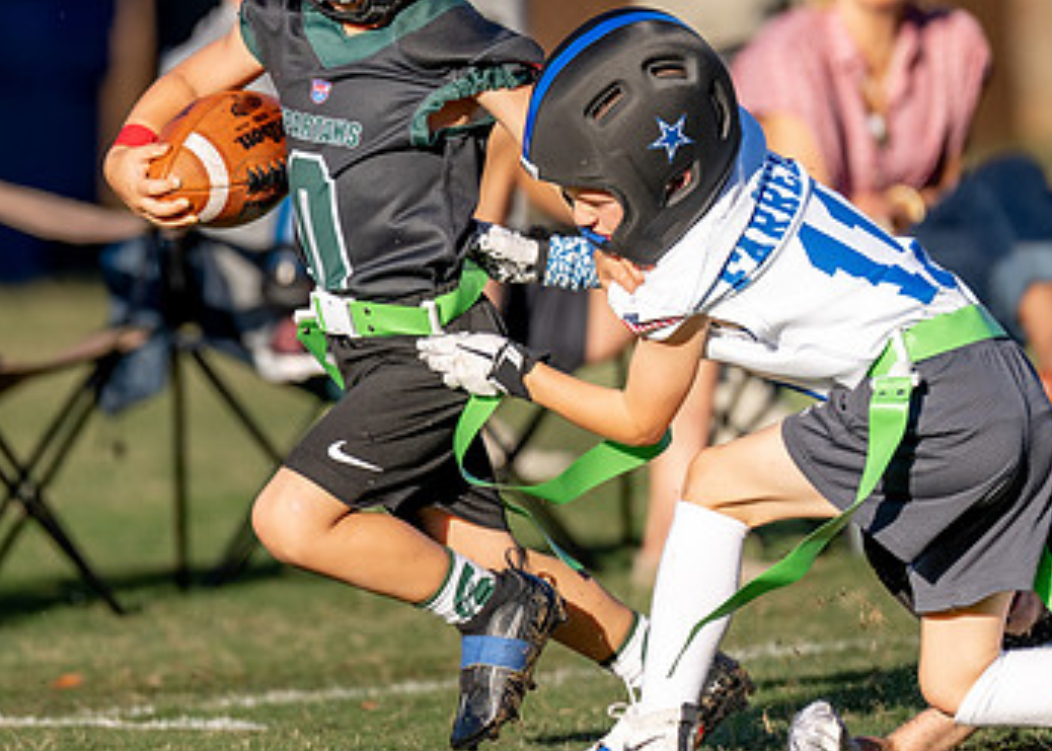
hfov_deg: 3.8
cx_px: 409
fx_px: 15862
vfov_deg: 2.7
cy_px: 150
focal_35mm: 531
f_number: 2.8
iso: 100
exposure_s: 1/2000
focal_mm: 200
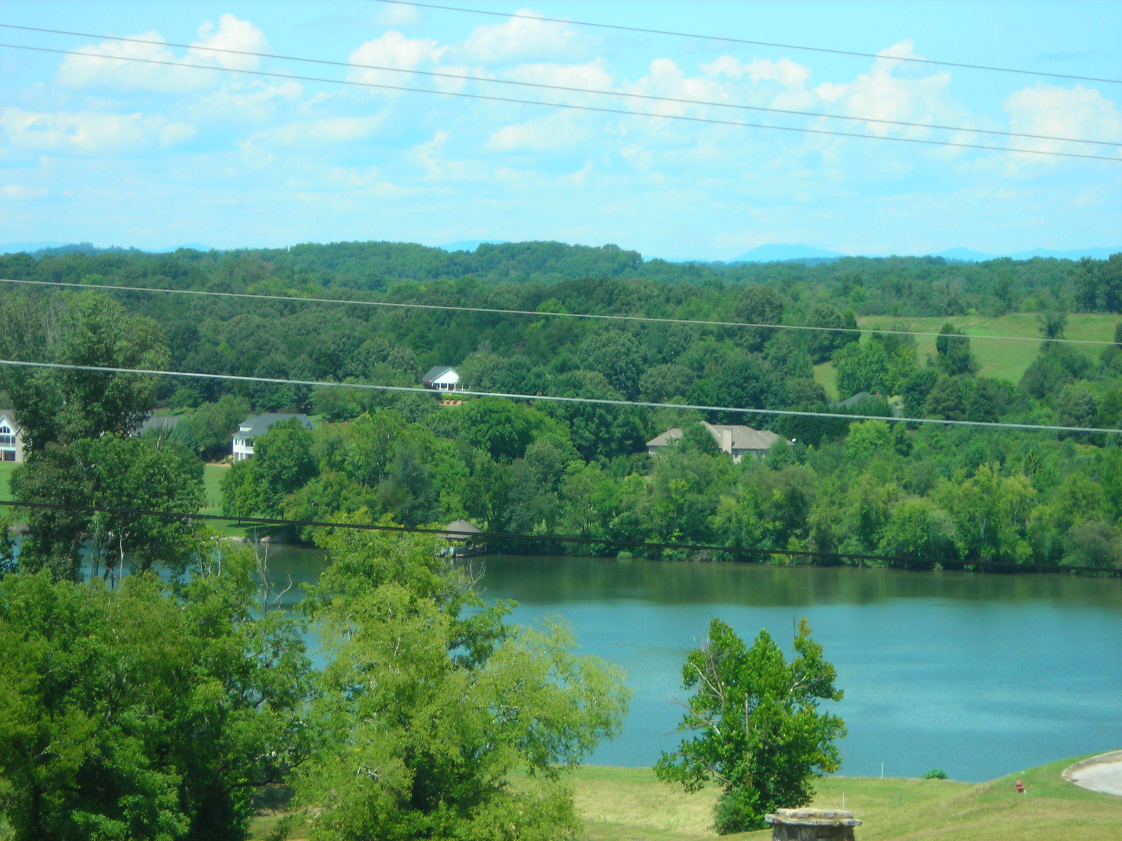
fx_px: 3760
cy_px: 420
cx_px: 561
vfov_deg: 12.8
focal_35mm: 116
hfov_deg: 17.0
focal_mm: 19.2
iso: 50
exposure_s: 1/170
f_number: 5.3
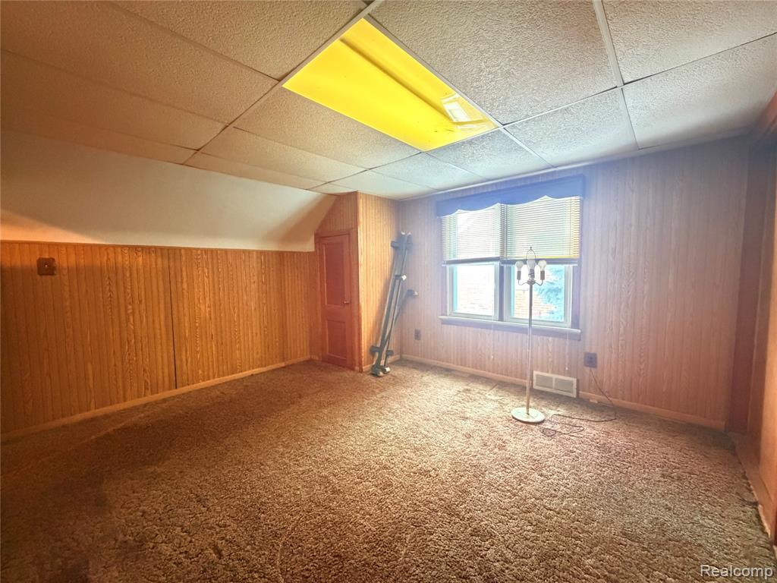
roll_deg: +1.2
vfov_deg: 85.7
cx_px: 388
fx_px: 314
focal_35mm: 14
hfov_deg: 102.1
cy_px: 292
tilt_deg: -3.8
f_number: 2.2
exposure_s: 1/40
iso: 1250
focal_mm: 2.22
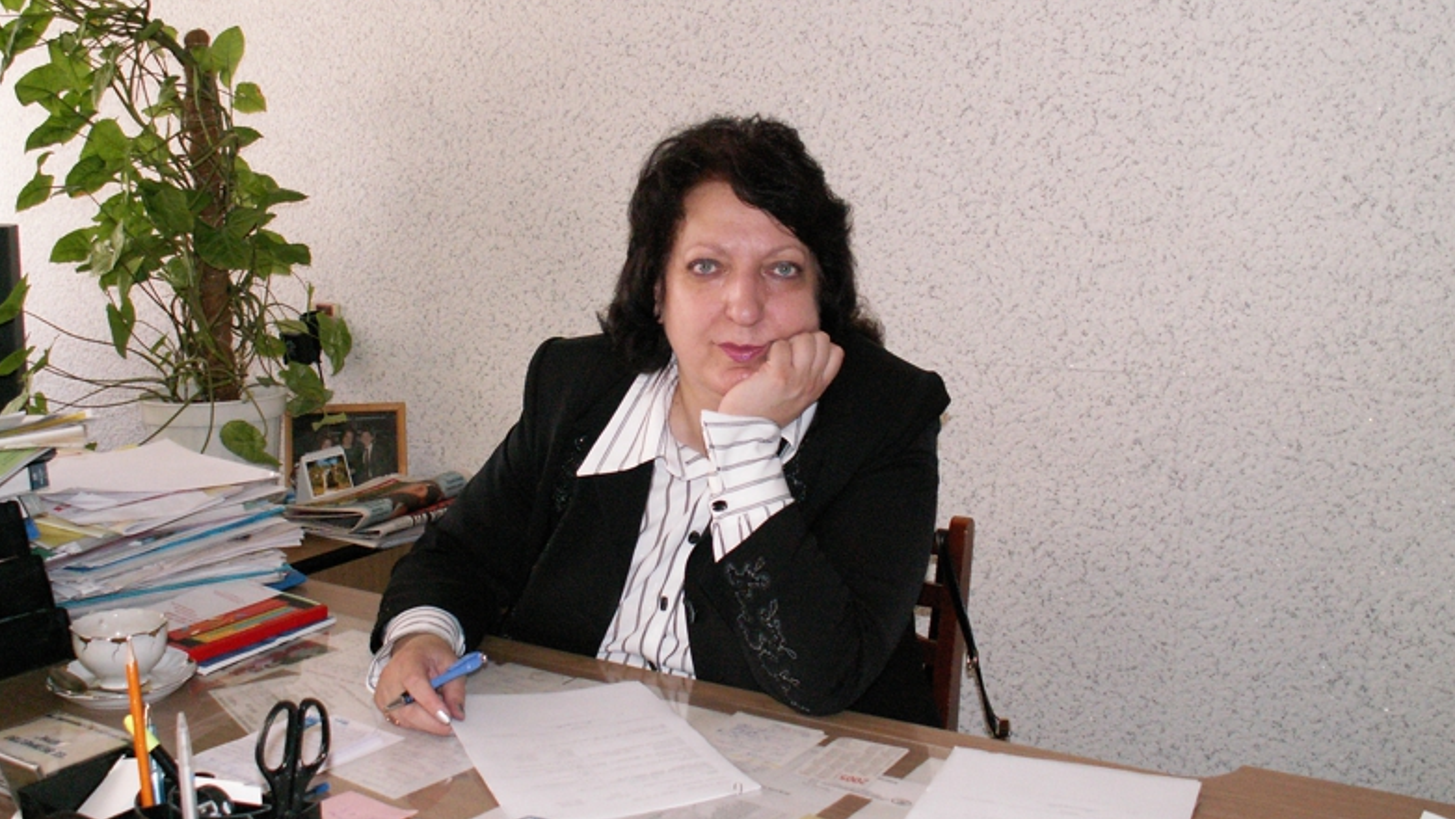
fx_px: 1505
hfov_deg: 51.6
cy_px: 389
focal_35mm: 39
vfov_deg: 30.4
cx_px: 714
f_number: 2.8
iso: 160
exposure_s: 1/40
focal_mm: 5.86
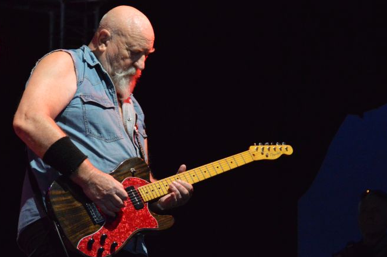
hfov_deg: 12.5
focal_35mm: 164
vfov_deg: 8.4
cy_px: 146
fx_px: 1761
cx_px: 179
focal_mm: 90
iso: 6400
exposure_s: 1/400
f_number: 5.6
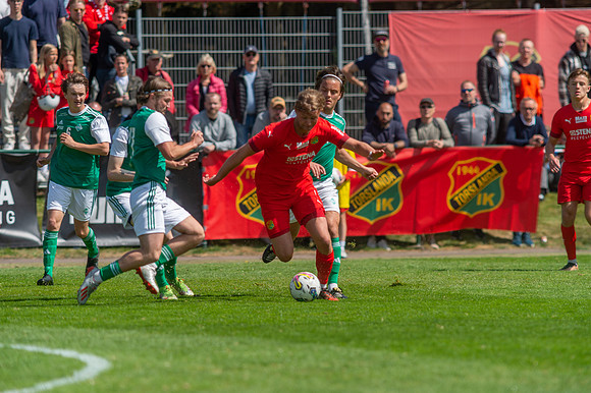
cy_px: 196
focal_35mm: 423
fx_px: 6948
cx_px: 296
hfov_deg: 4.9
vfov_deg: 3.2
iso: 160
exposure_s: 1/1250
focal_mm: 420
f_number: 4
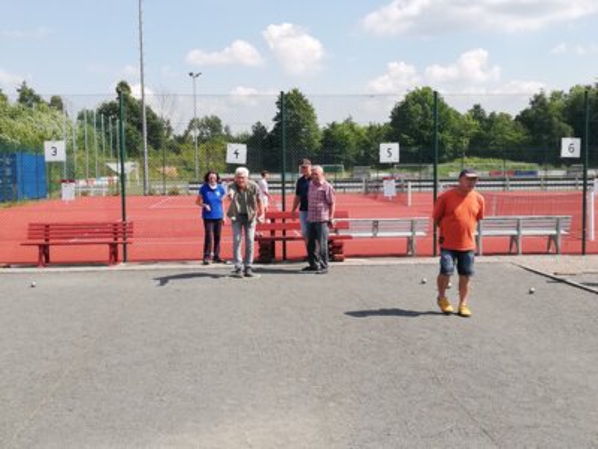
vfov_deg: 32.2
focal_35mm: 45
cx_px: 299
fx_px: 777
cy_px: 224
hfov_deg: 42.1
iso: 50
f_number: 2.2
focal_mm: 3.81
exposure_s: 1/740
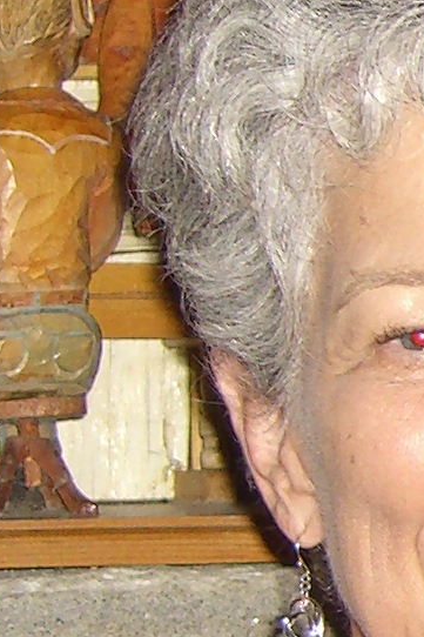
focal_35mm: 224
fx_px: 3960
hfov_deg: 5.7
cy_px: 375
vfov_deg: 9.2
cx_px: 1243
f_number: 2.8
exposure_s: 1/60
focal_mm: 7.9
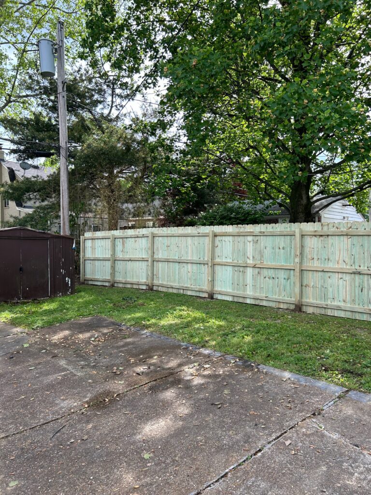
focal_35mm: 26
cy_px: 248
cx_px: 186
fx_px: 372
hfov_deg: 53.1
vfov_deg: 67.3
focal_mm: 5.7
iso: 50
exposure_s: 1/791
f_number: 1.5
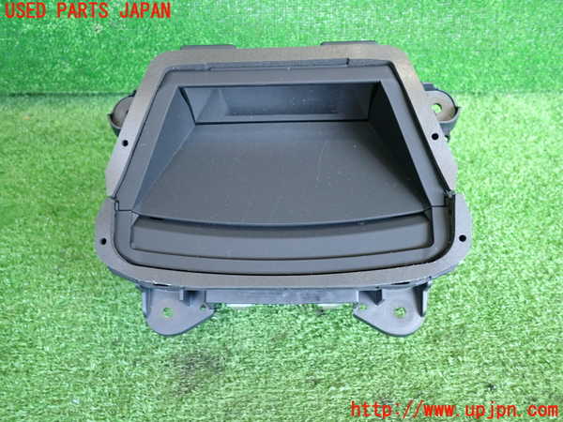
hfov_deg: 56.8
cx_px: 282
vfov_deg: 44.2
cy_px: 211
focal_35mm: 32
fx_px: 520
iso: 320
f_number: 2.4
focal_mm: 5.79
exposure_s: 1/30
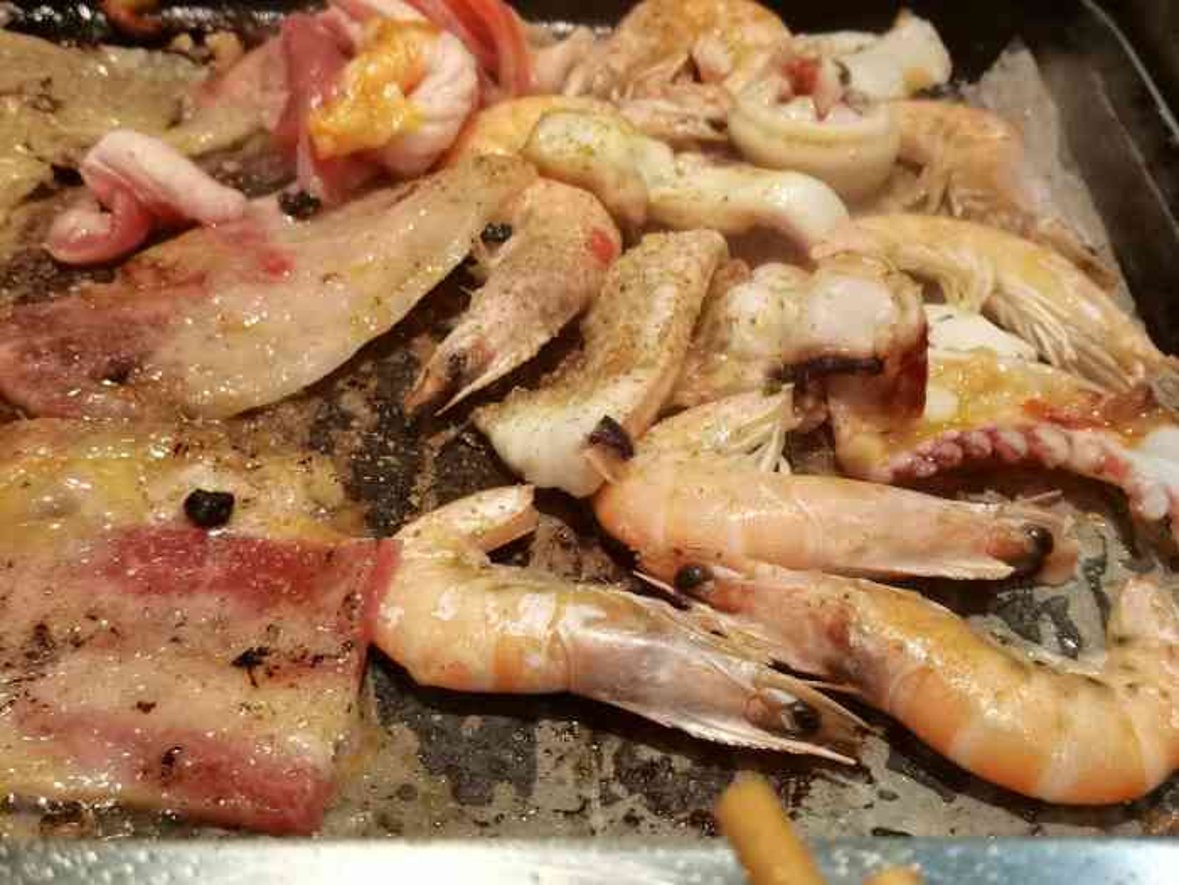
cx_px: 590
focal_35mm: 50
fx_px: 1703
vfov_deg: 29.1
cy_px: 442
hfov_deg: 38.2
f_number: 1.9
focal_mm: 4.94
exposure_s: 1/33.3
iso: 250
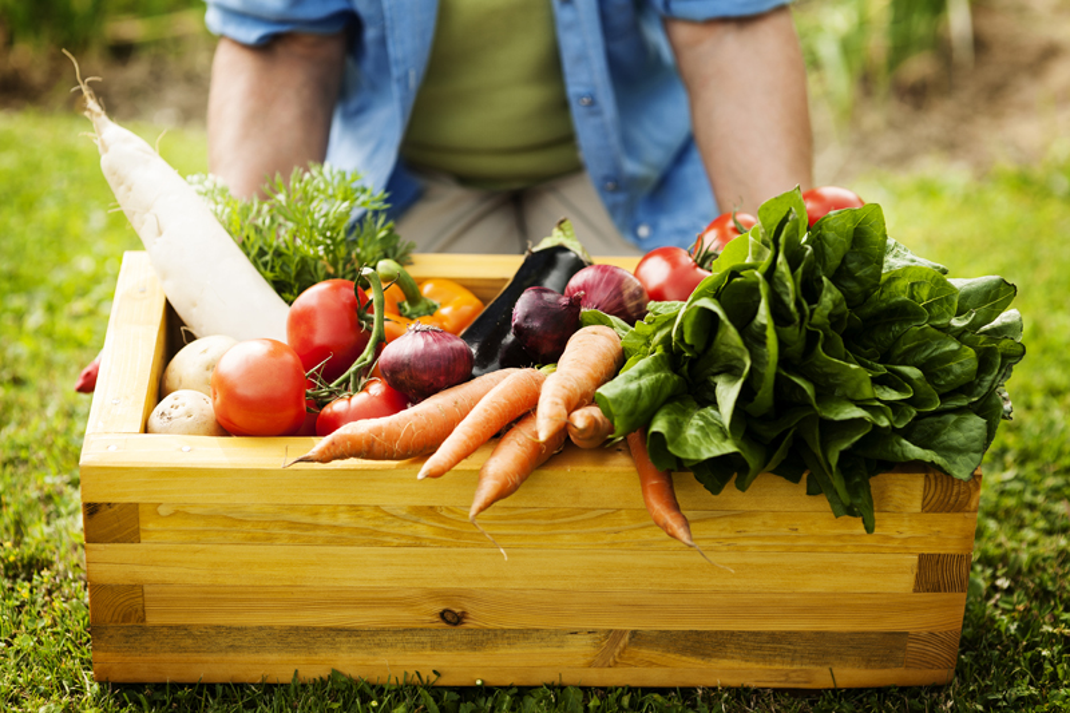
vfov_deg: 16.1
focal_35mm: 85
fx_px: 2526
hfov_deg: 23.9
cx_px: 535
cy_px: 356
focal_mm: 85
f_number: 3.2
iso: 100
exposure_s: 1/125
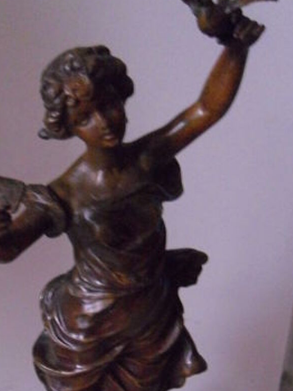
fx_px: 678
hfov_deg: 24.3
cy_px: 312
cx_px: 97
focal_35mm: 60
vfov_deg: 31.4
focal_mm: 6.3
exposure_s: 1/8
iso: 800
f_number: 3.5
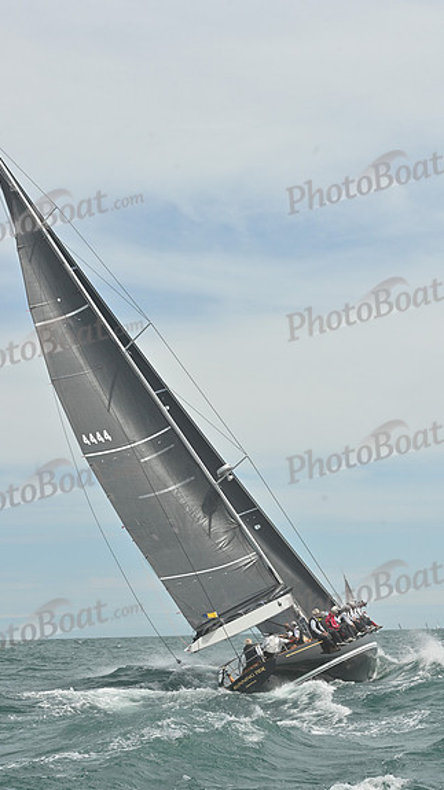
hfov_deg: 16.3
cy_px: 397
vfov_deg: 28.6
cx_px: 215
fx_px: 1550
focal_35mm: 74
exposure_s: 1/1250
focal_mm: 70
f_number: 11
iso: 320
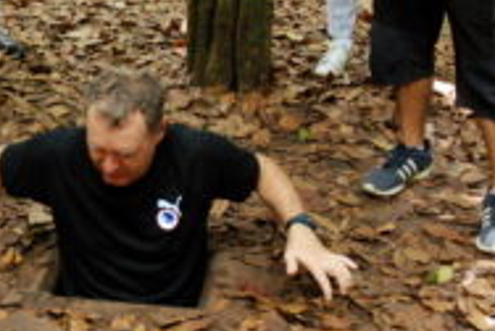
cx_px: 103
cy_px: 185
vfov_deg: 19.0
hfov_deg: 27.5
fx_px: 992
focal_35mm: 72
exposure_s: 1/160
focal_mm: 18
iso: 1600
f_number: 3.5
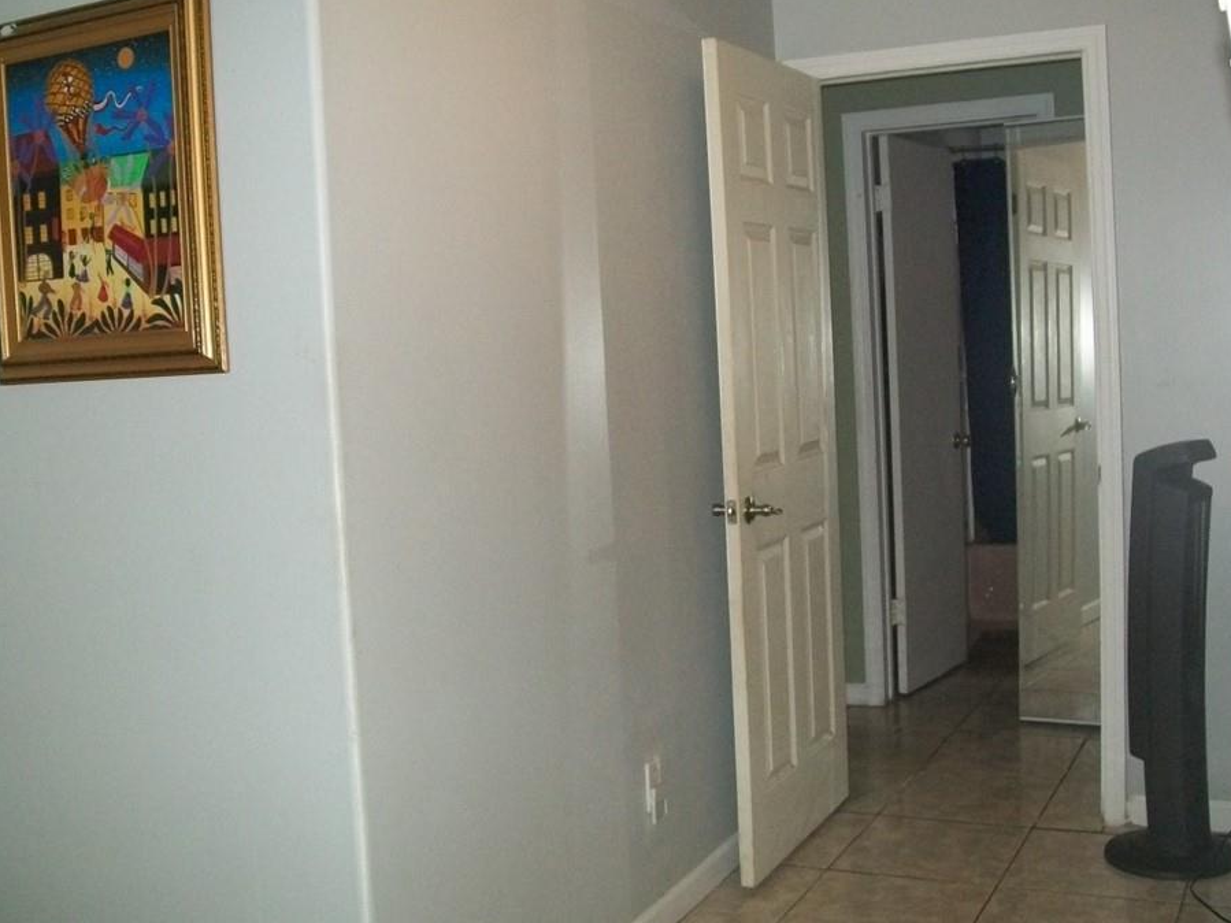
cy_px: 430
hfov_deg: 45.8
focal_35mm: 41
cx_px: 587
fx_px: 1458
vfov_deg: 35.1
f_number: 2.7
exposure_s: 1/40
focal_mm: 6
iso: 160
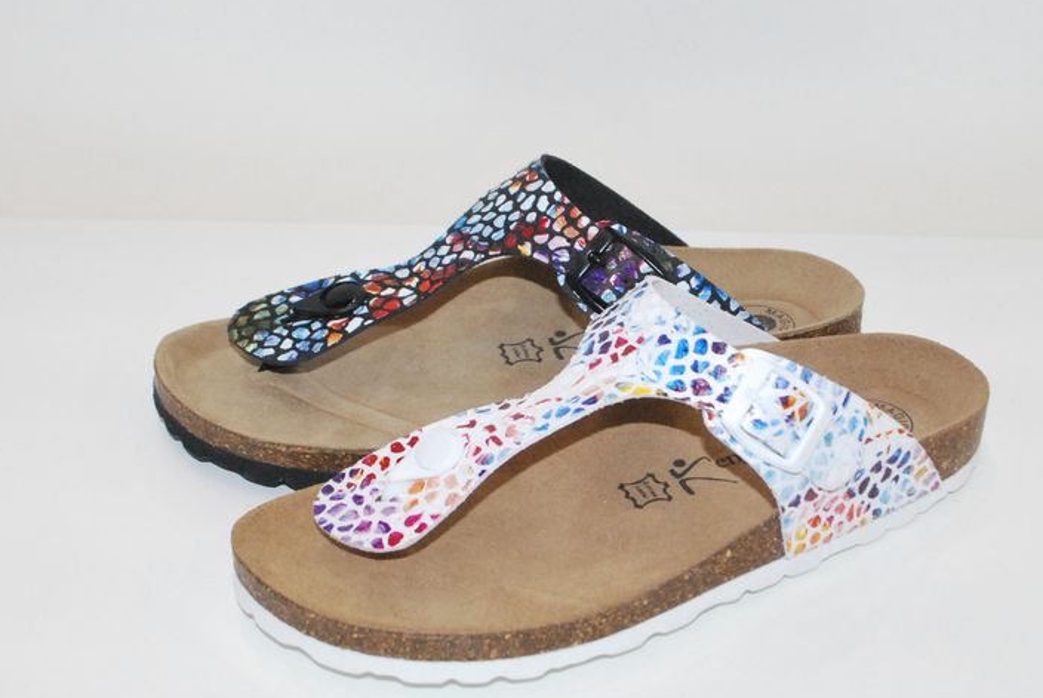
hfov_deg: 35.6
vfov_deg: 24.2
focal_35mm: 56
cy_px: 325
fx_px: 1624
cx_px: 579
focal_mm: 22
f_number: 7.1
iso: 1600
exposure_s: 1/200
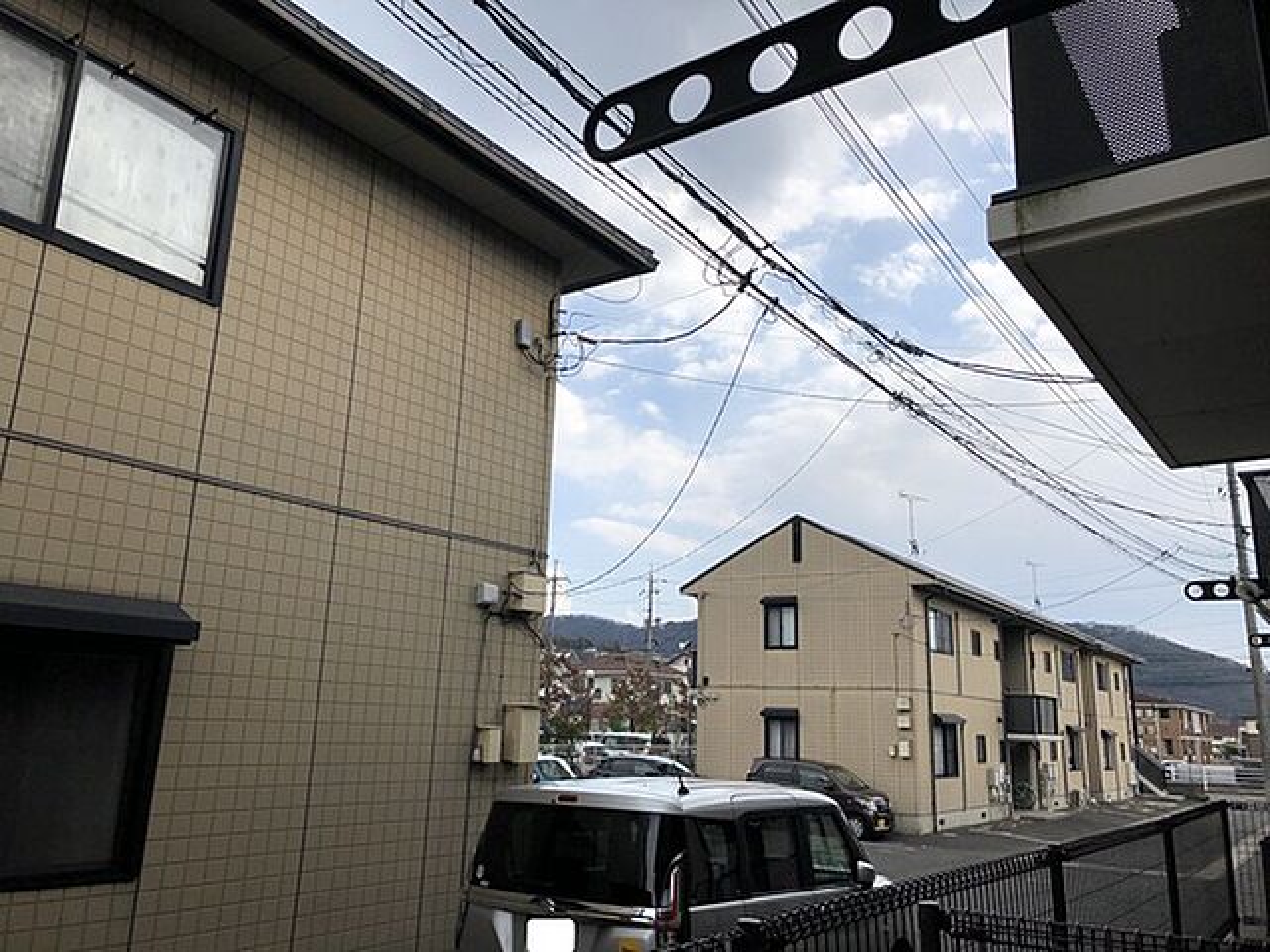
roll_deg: -2.1
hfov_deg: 63.4
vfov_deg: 49.7
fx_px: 1027
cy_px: 476
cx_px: 635
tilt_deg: +13.9
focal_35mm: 28
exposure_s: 1/2088
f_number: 1.8
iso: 20
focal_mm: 3.99
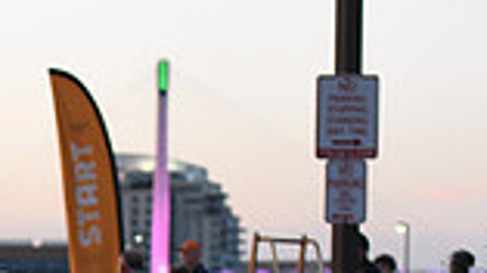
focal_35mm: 194
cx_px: -183
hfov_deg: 10.8
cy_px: 588
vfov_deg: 6.0
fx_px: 2503
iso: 2500
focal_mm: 50
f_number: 2.8
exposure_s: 1/400
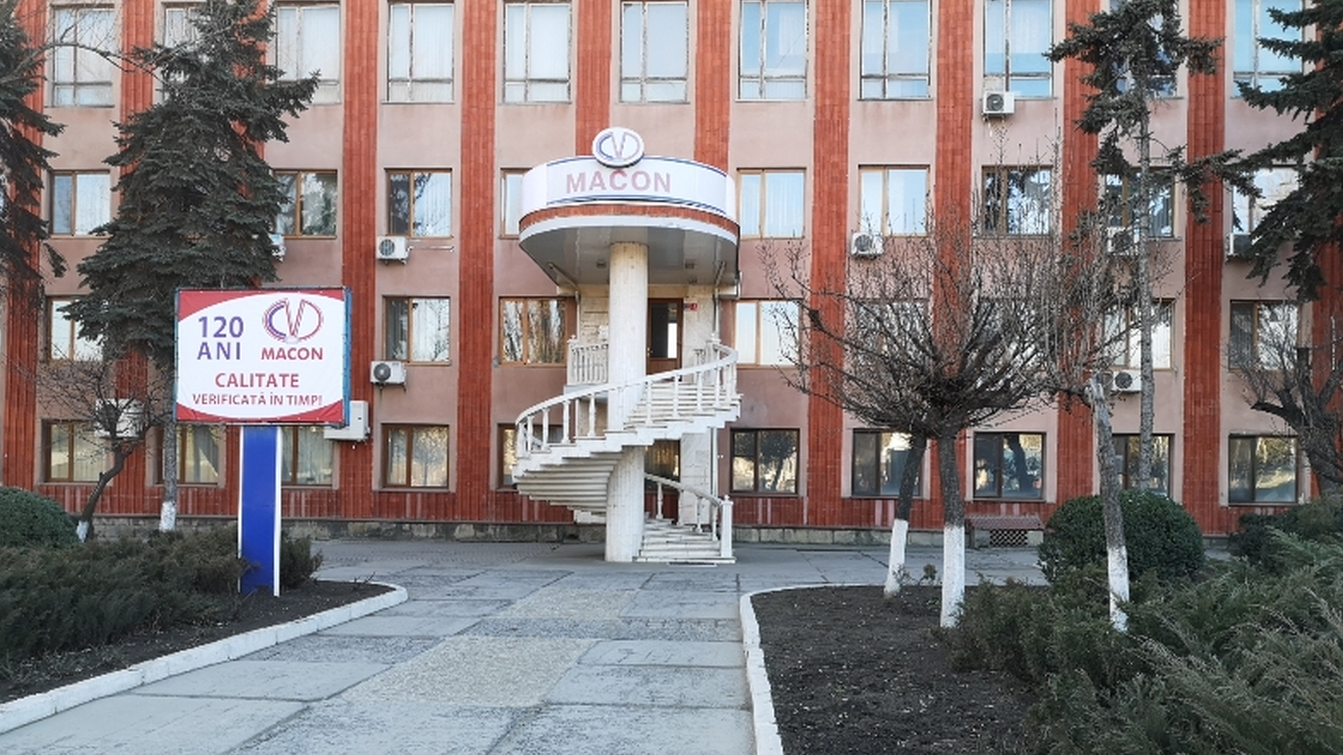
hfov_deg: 64.3
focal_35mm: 30
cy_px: 467
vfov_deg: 38.7
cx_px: 660
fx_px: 1068
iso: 50
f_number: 1.8
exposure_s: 1/206
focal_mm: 3.95
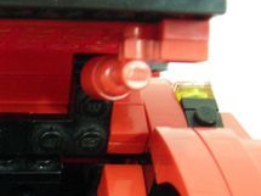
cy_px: 229
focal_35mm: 113
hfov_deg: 17.0
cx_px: 0
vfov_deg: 12.8
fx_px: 852
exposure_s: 1/1.3
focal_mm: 6.3
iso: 200
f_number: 3.2
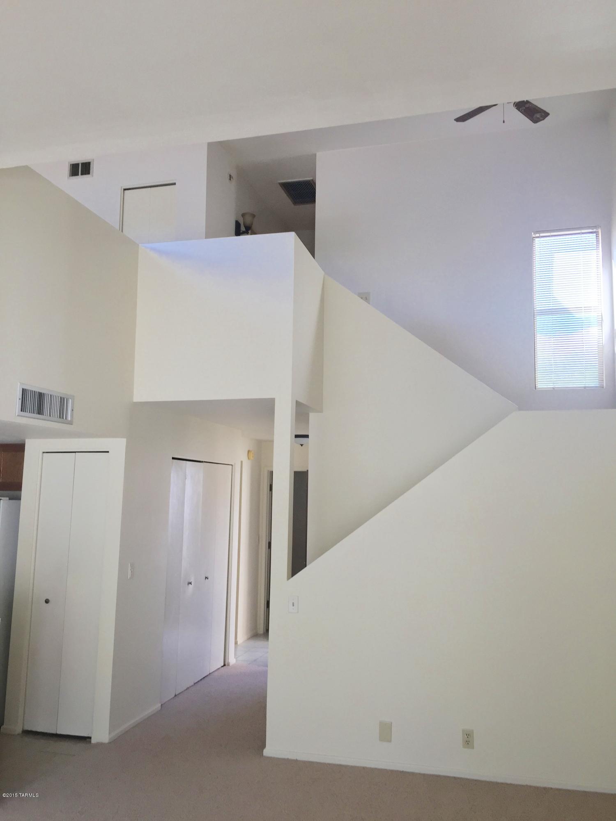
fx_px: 688
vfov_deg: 61.7
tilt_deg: +6.4
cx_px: 308
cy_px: 410
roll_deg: -2.5
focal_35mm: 29
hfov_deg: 48.2
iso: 50
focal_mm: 4.15
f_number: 2.2
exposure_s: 1/120
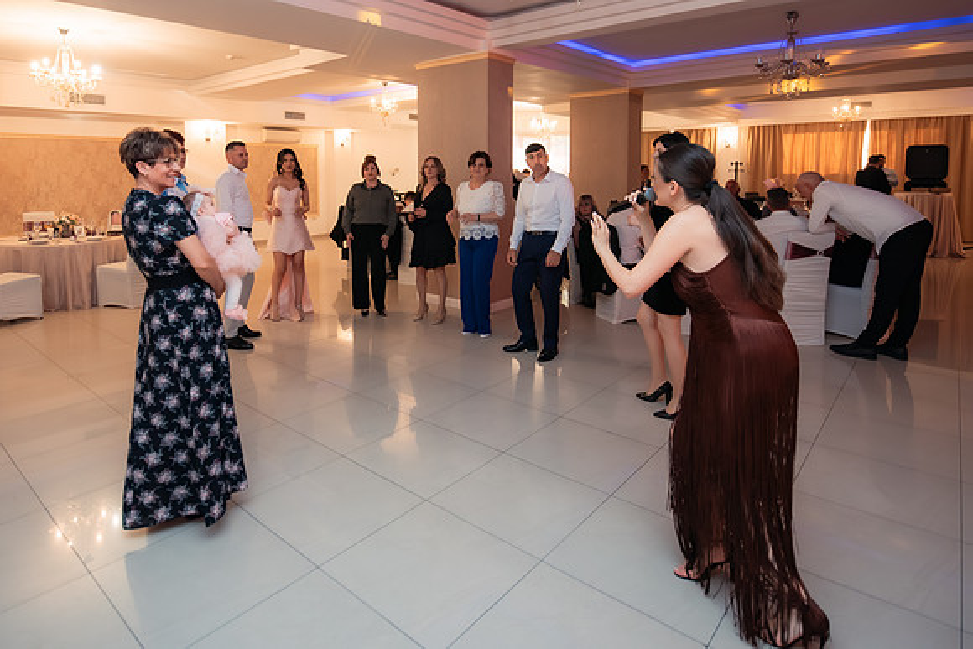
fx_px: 567
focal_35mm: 21
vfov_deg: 58.4
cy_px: 223
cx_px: 420
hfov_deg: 80.8
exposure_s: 1/200
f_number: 2.8
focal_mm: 16
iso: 1600
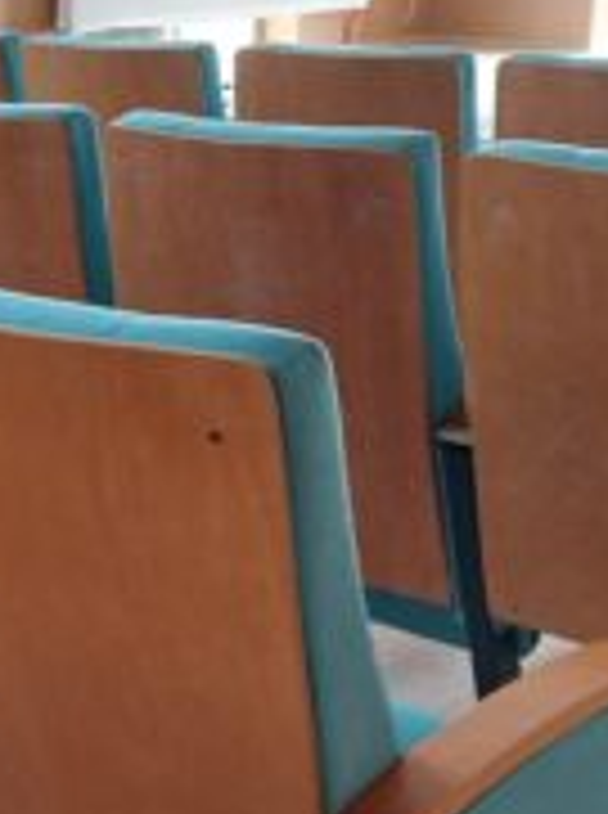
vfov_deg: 27.1
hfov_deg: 18.6
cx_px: -230
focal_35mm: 72
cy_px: 394
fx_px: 1692
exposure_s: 1/50
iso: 250
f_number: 1.8
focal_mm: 4
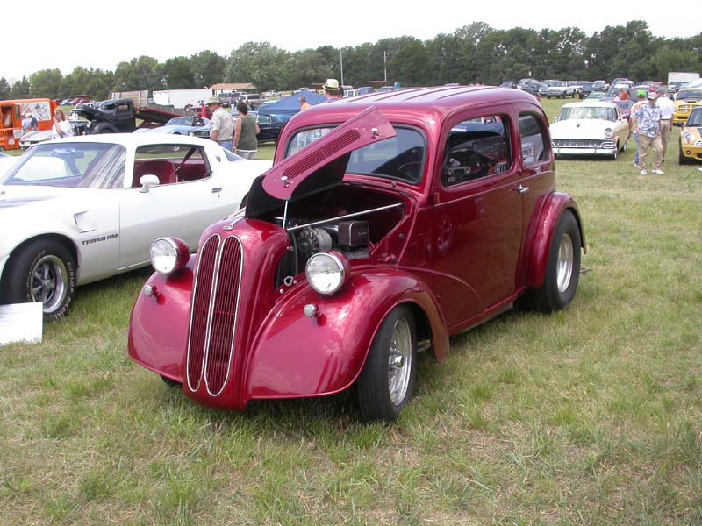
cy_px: 263
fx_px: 771
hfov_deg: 49.0
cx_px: 351
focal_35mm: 38
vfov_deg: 37.7
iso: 100
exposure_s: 1/194
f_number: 6
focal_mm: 7.85
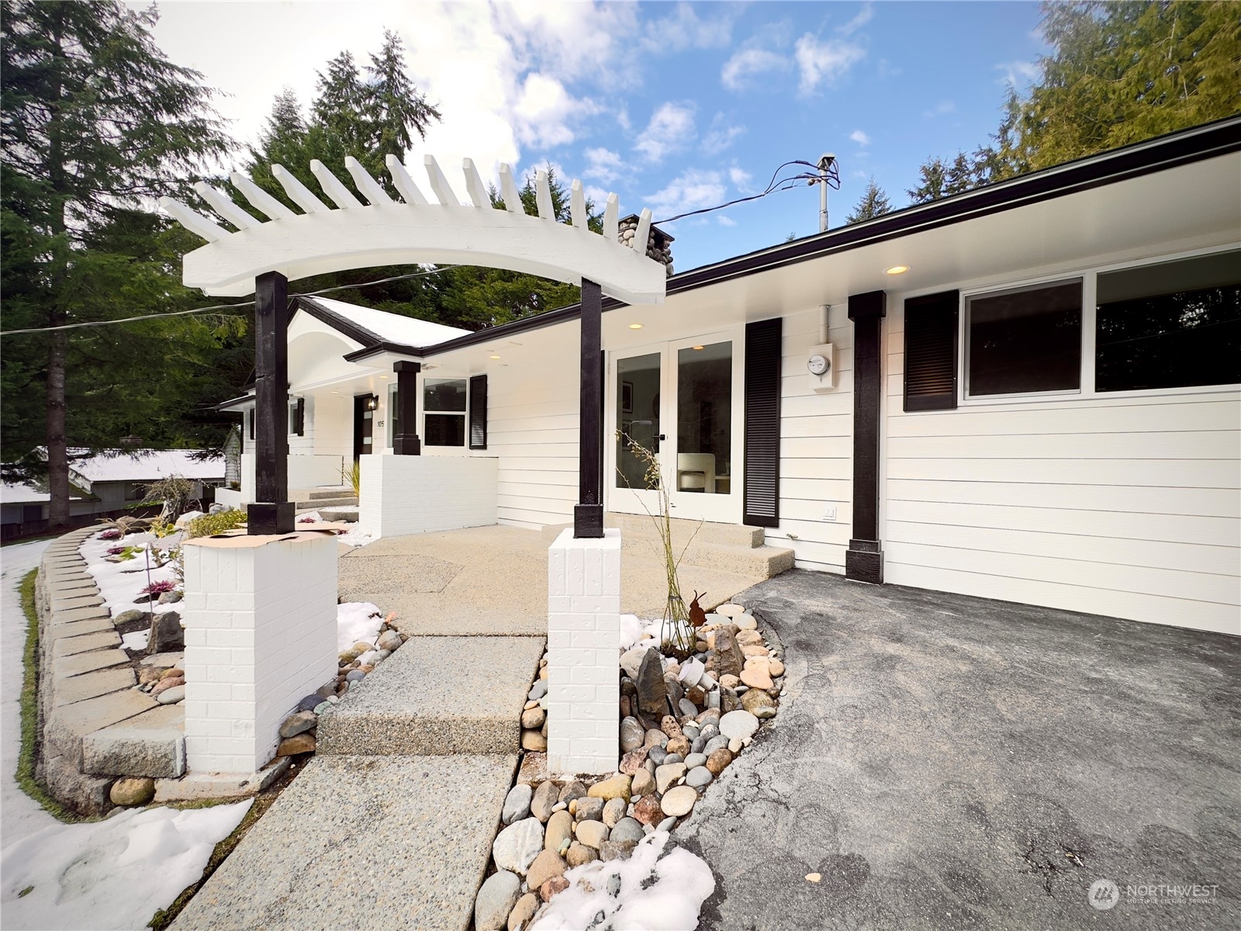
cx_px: 620
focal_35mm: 14
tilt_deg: -0.5
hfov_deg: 102.1
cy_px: 466
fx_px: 502
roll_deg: -0.5
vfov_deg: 85.7
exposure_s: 1/141
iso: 40
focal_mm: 2.22
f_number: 2.2
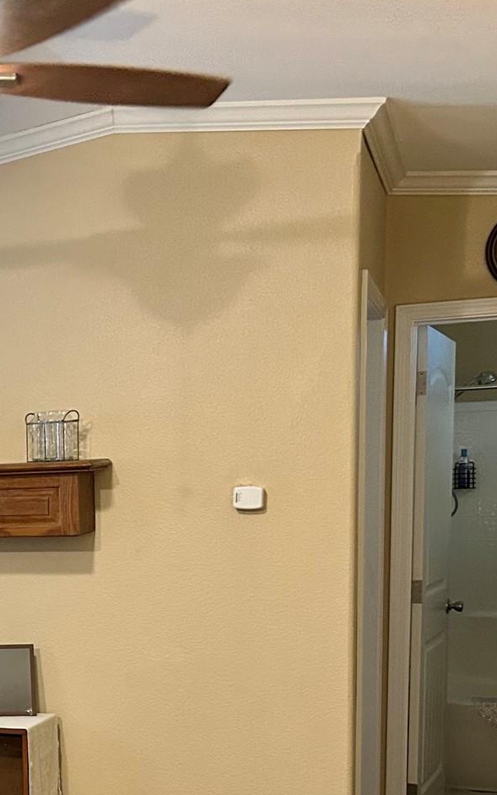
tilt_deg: -6.3
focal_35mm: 60
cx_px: -178
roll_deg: +1.5
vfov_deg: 33.1
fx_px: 1301
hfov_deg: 19.6
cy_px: 632
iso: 320
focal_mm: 5.7
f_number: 1.5
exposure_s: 1/60
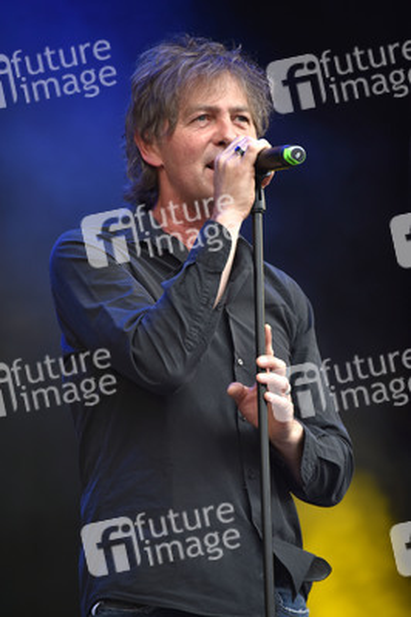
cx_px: 206
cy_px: 308
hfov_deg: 4.6
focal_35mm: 300
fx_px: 5146
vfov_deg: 6.9
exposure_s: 1/250
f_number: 6.3
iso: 640
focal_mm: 300
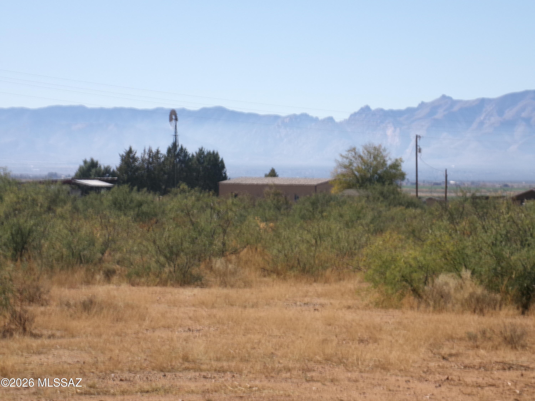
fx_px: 2751
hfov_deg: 11.1
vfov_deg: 8.3
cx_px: 268
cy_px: 200
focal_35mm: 178
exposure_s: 1/52
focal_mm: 32
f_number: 17.39
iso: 100
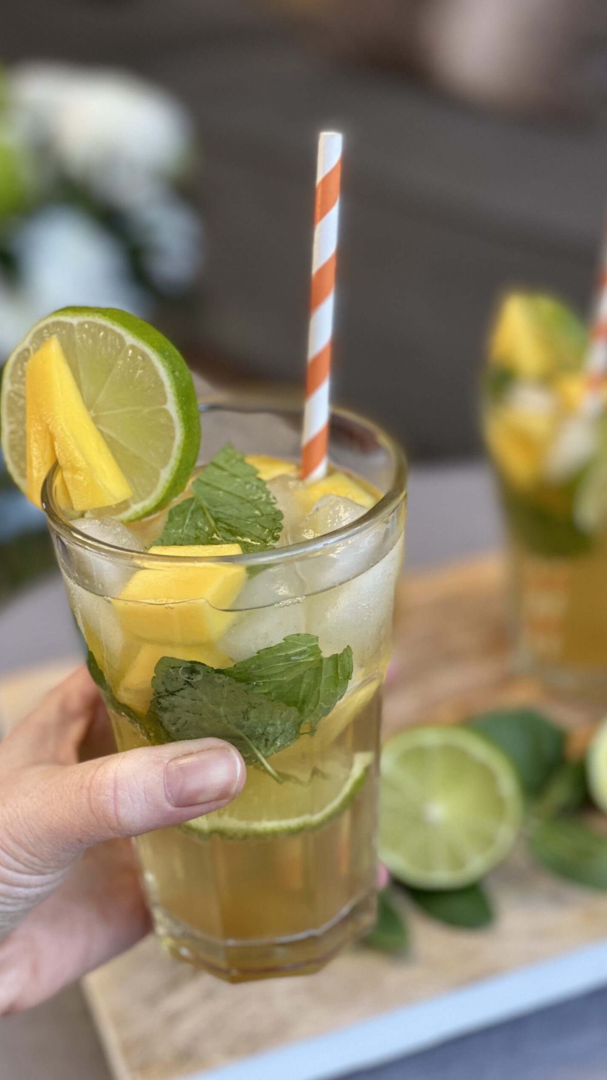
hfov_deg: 21.1
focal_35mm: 57
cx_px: 327
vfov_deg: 36.6
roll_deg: +3.8
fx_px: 1631
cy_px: 540
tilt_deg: -27.2
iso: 80
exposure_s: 1/122
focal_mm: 6
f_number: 2
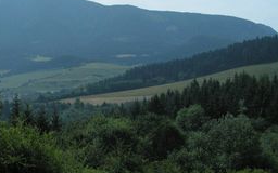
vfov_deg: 19.4
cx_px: 46
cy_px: 62
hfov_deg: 29.7
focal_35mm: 67
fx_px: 508
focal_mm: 6
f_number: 4.8
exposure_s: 1/1000
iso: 100
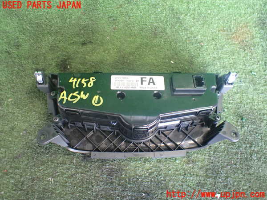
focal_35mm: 30
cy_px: 100
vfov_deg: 46.8
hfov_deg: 60.0
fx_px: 231
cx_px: 134
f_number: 2.3
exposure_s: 1/60
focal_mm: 5.4
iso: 800
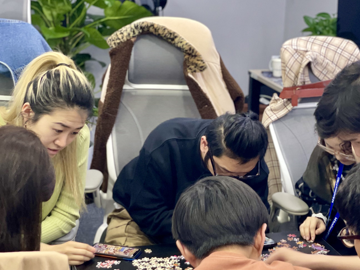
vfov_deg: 18.2
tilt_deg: -17.6
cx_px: 227
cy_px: 173
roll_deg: -2.7
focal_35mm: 81
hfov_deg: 24.1
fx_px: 842
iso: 250
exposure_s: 1/33
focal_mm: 6
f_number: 2
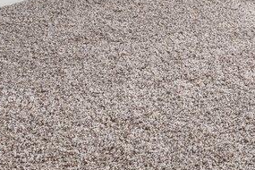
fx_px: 864
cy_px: -268
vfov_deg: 9.6
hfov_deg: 14.4
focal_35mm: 122
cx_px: 489
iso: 500
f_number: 9
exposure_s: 1/6
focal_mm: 17
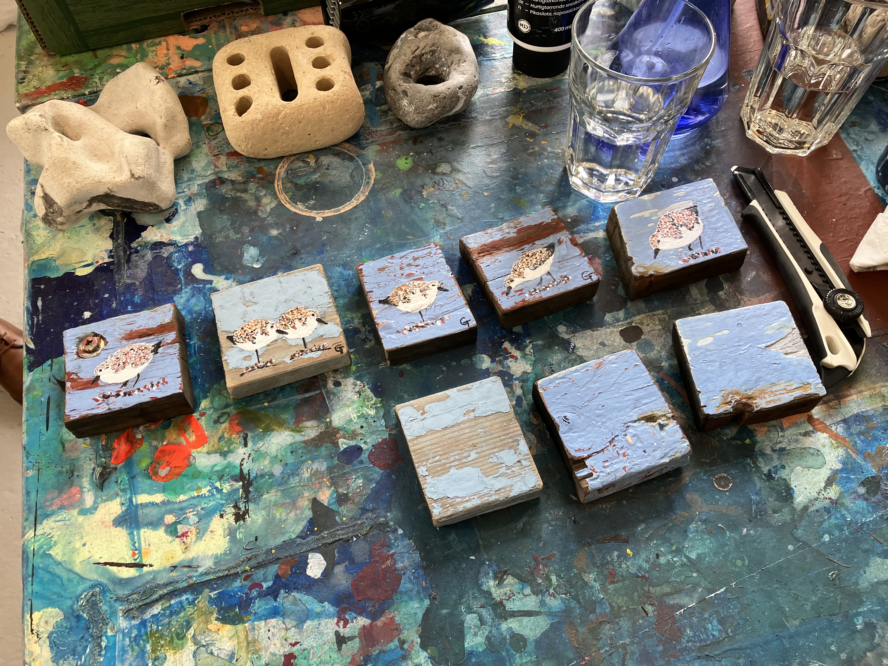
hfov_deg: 63.4
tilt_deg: -59.2
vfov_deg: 49.7
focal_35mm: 28
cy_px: 333
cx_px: 444
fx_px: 718
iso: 80
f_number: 1.8
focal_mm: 3.99
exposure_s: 1/100
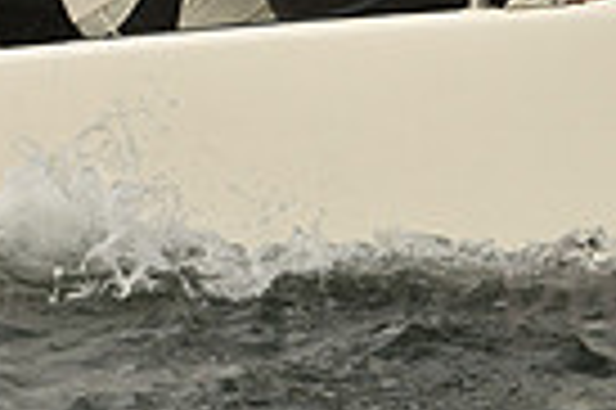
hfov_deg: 1.5
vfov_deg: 1.0
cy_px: 65
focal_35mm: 1399
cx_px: 265
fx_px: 23910
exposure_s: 1/1600
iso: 320
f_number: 6.3
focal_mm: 330
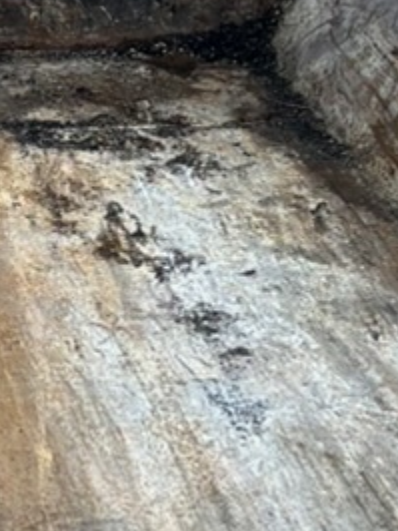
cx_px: -100
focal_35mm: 201
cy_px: -6
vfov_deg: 9.8
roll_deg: -1.0
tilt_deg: -12.6
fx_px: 3079
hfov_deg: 7.3
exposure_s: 1/121
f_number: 1.6
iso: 64
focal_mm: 5.96
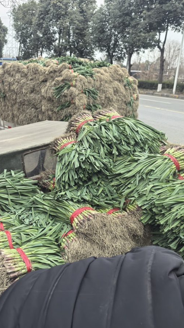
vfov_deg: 56.6
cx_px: 62
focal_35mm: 35
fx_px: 304
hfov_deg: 33.4
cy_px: 176
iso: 500
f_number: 1.4
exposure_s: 1/1247
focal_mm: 6.98
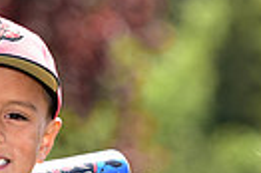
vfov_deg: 1.8
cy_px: 232
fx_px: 5460
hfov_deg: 2.7
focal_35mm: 754
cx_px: 183
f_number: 4.5
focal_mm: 170
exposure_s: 1/200
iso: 80
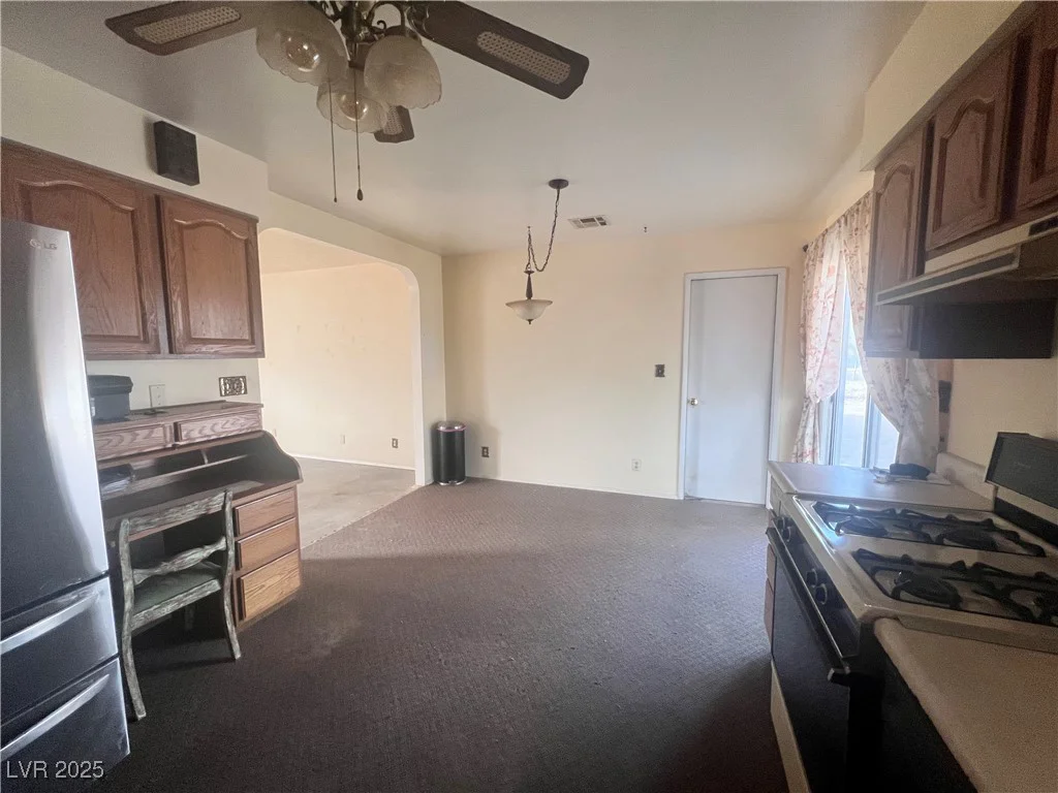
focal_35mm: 13
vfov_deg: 89.9
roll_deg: +0.5
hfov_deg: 106.2
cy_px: 396
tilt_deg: -6.9
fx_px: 397
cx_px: 529
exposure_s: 1/89
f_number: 1.8
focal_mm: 1.57
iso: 250
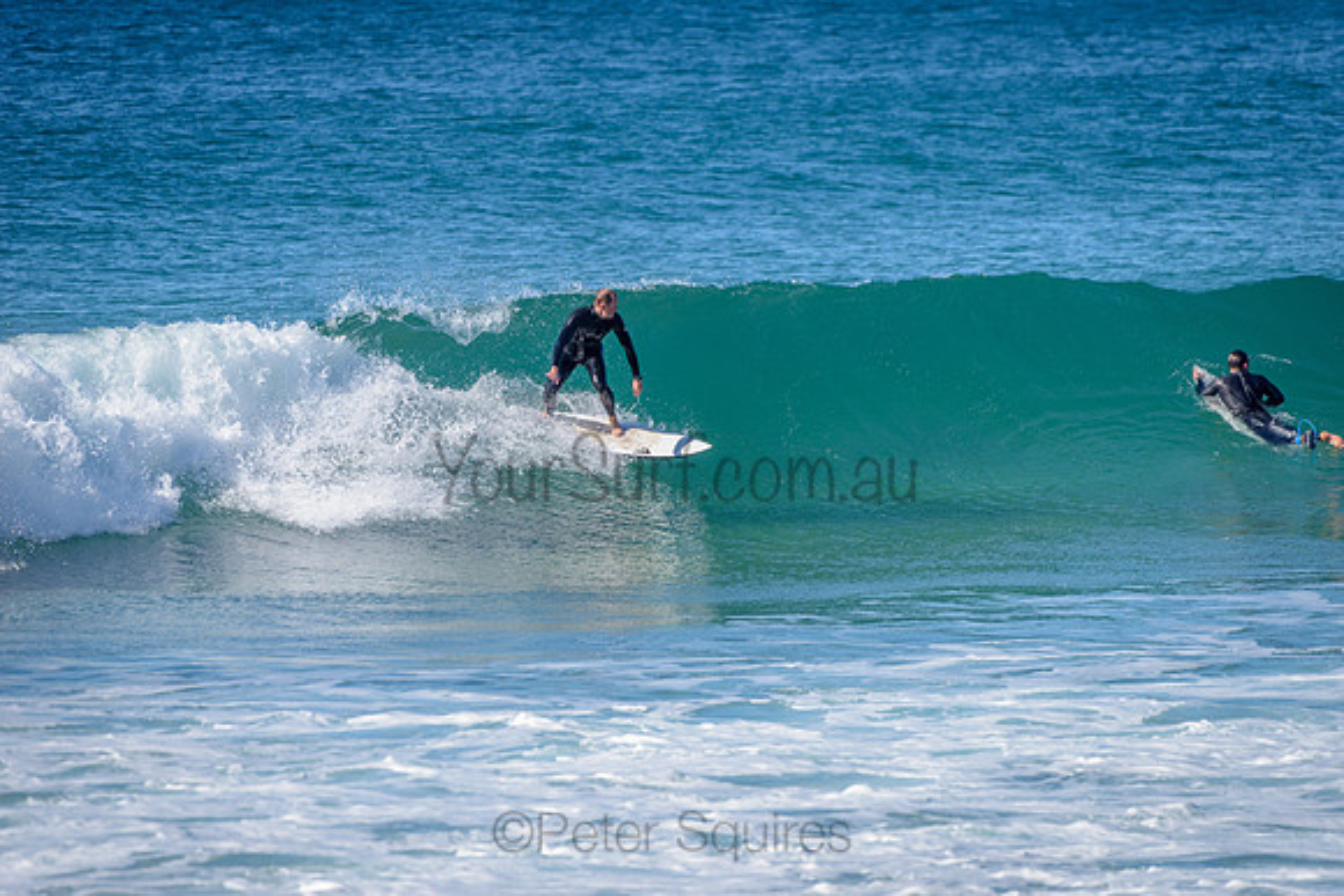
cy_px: 448
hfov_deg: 4.1
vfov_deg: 2.8
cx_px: 672
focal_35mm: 500
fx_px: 18670
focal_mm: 500
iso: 200
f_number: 5.6
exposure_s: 1/2000
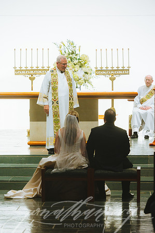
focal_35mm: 165
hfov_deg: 8.3
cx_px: 78
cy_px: 116
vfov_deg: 12.5
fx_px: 1068
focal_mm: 165
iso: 2500
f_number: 2.8
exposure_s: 1/250
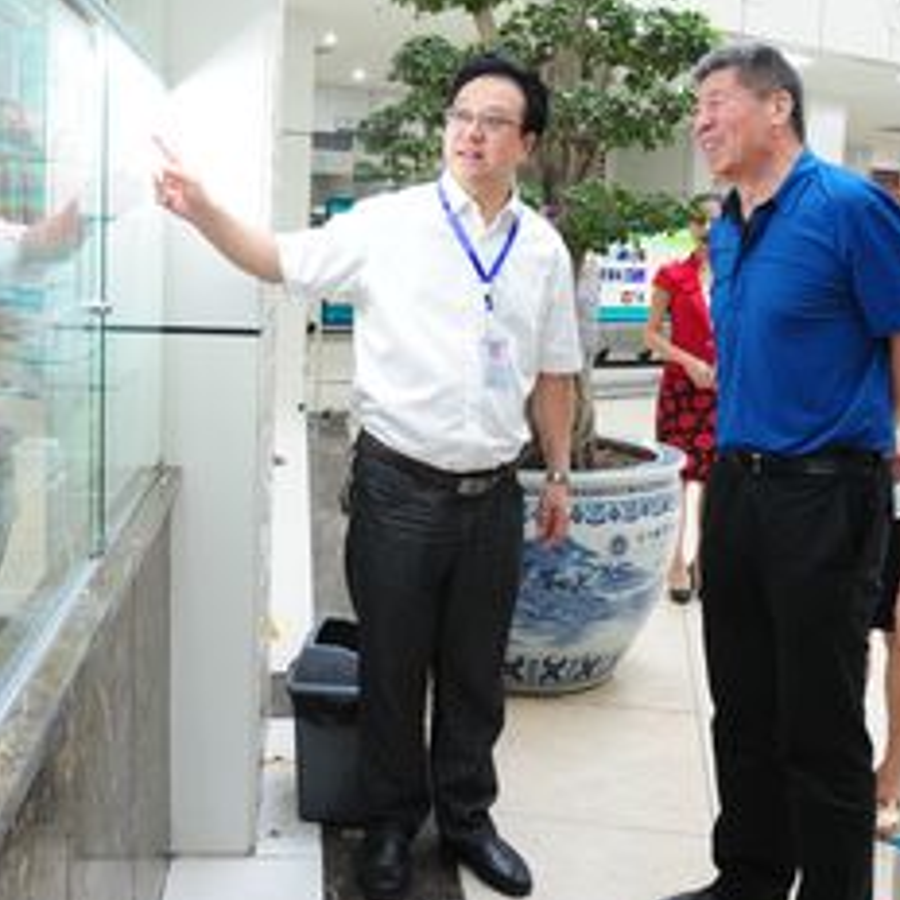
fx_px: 1294
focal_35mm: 44
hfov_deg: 38.3
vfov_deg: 38.2
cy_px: 363
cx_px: 407
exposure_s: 1/80
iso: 2500
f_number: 5
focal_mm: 24
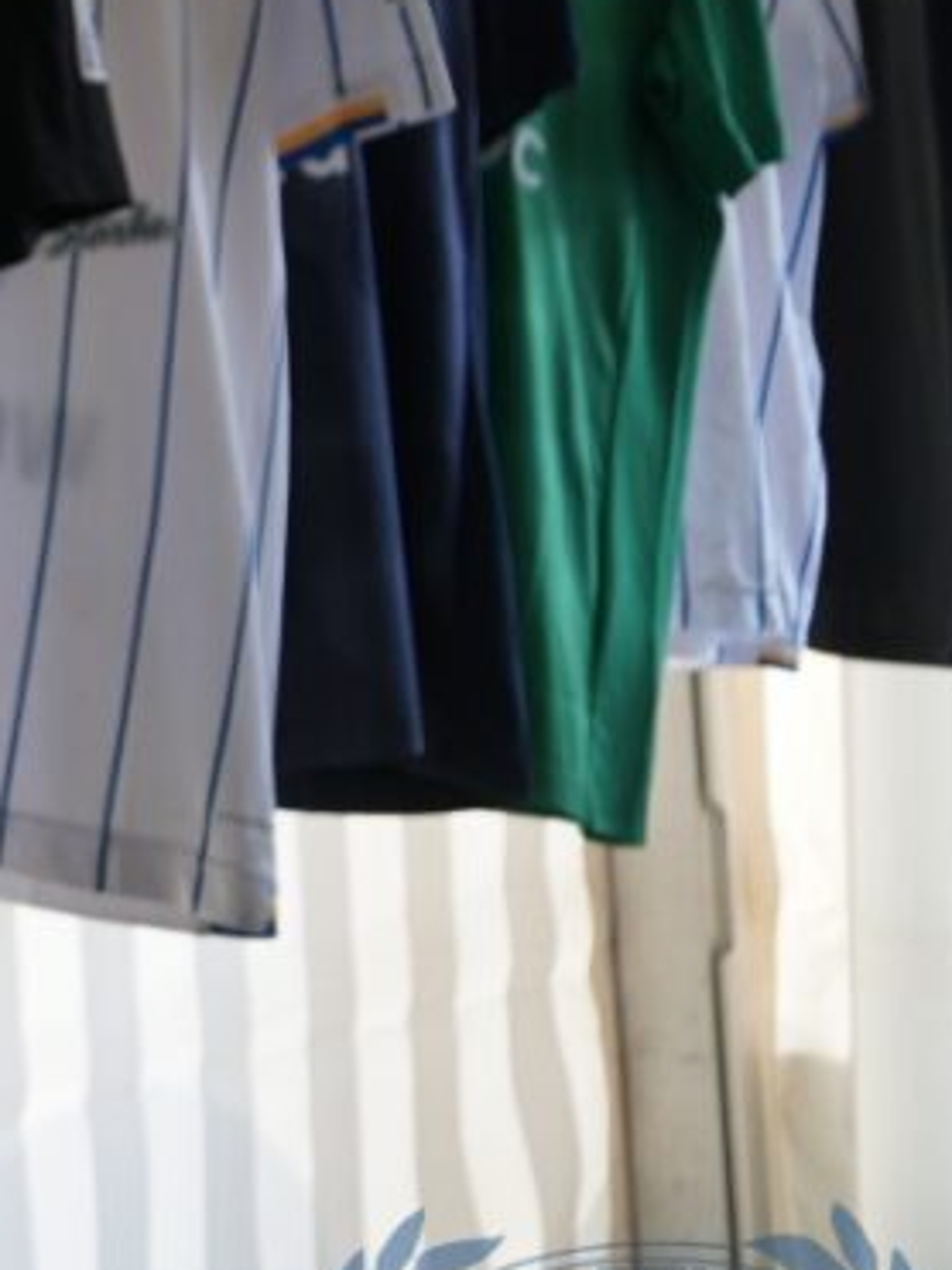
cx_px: -1603
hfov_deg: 9.3
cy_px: 26
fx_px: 5027
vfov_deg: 14.2
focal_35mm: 137
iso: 320
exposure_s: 1/60
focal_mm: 22
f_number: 4
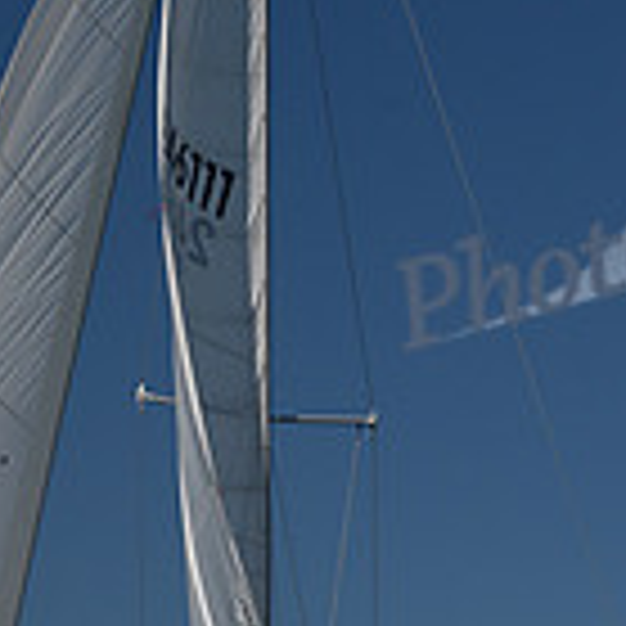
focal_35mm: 249
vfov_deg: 7.0
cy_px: 531
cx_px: 164
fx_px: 5095
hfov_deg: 7.0
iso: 250
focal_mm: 70
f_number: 9
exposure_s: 1/800
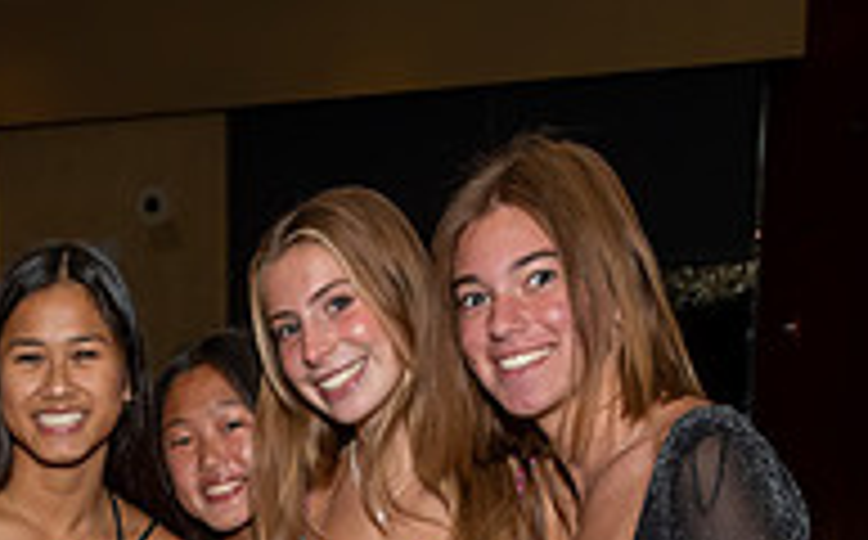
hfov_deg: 20.9
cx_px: 34
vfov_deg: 12.1
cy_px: 1047
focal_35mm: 97
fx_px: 2291
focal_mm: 17
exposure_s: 1/250
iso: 500
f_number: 9
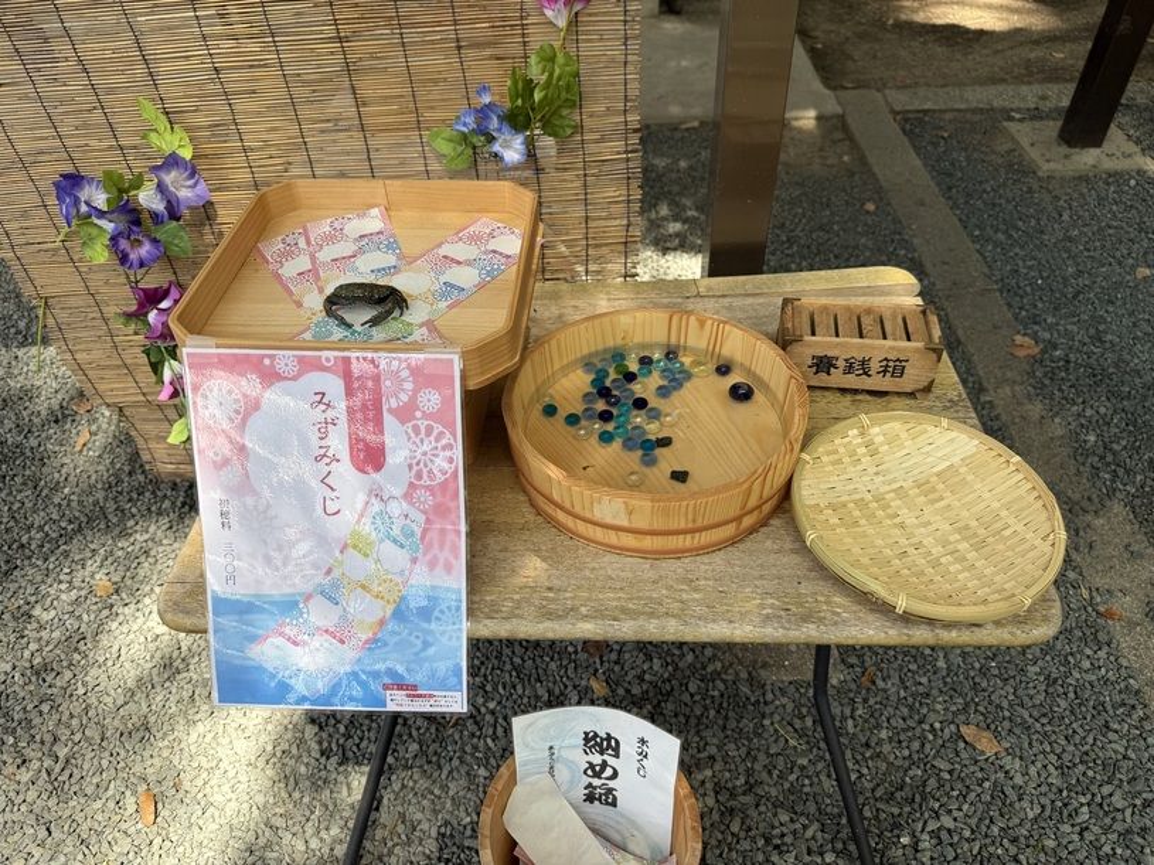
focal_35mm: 24
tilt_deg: -42.4
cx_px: 577
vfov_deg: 56.8
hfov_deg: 71.6
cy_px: 432
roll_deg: +3.0
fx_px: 800
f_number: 1.78
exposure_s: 1/584
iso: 80
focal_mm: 6.76
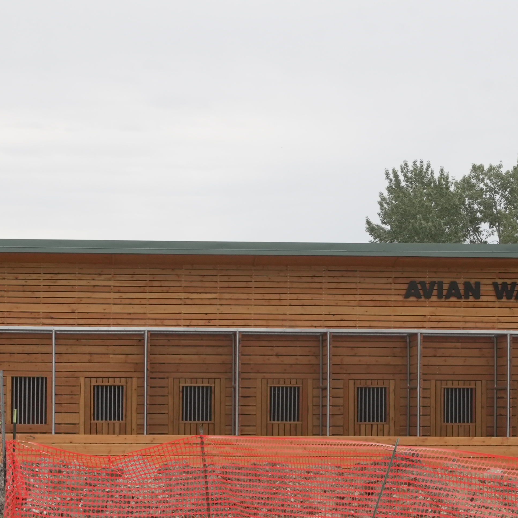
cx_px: 255
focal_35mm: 133
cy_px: 372
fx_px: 2252
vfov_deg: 13.1
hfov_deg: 13.1
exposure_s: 1/2500
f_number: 9
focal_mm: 71
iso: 2500
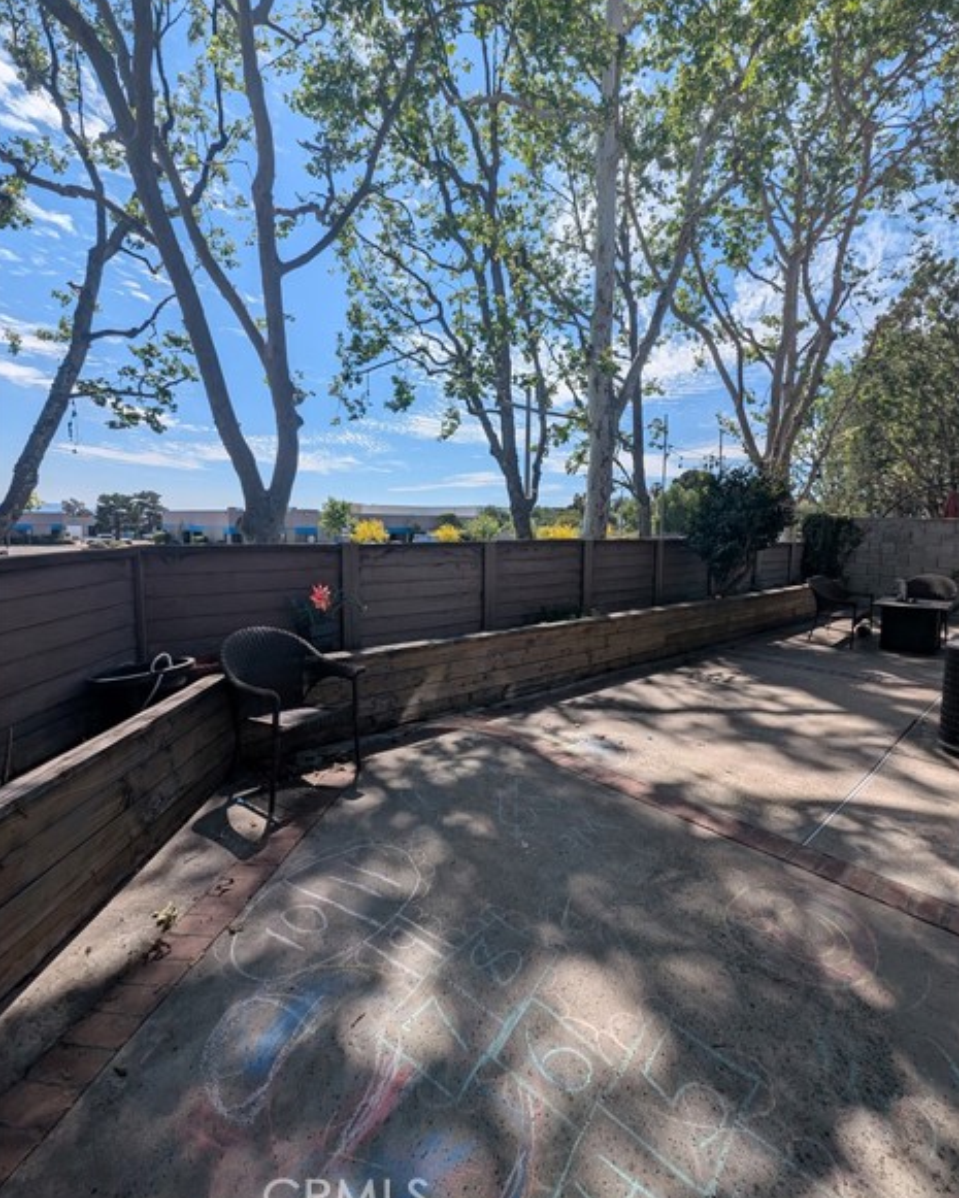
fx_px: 497
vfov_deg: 100.6
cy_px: 567
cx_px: 489
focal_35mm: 14
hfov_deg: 88.0
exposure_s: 1/2114
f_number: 2.2
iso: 48
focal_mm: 1.95
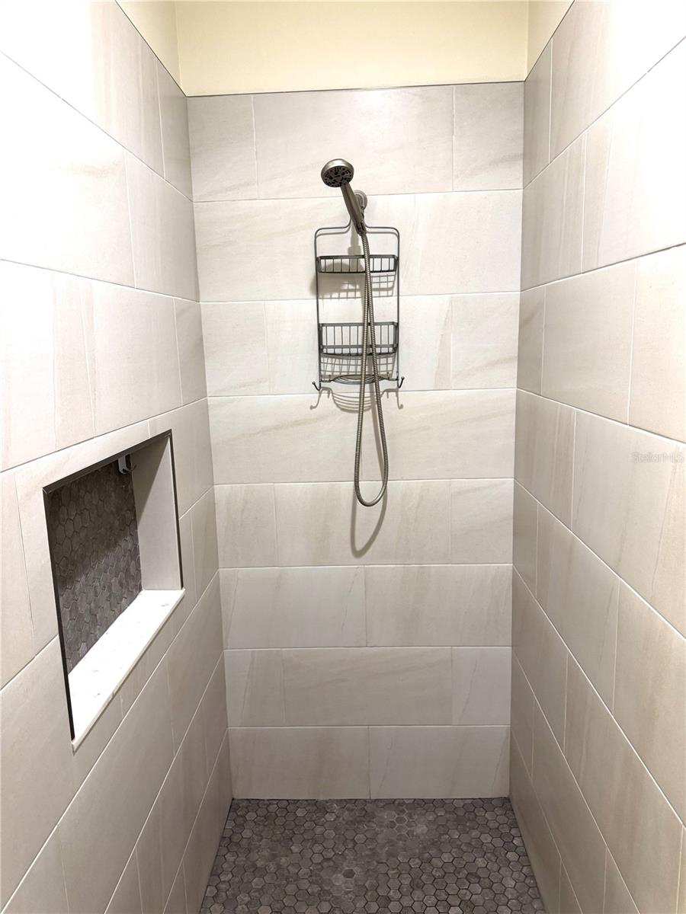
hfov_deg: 56.8
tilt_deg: -10.3
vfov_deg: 71.6
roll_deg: +2.1
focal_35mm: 24
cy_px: 457
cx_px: 343
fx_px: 634
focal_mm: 6.76
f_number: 1.78
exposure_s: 1/60
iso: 250
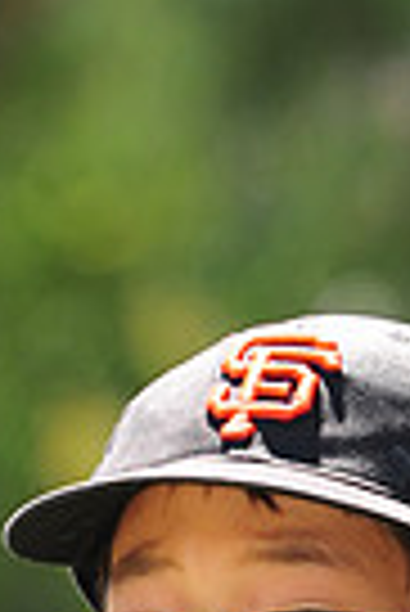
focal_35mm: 574
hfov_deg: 2.4
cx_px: 9
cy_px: 936
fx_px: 9780
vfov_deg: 3.6
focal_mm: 135
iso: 200
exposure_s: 1/400
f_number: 4.5
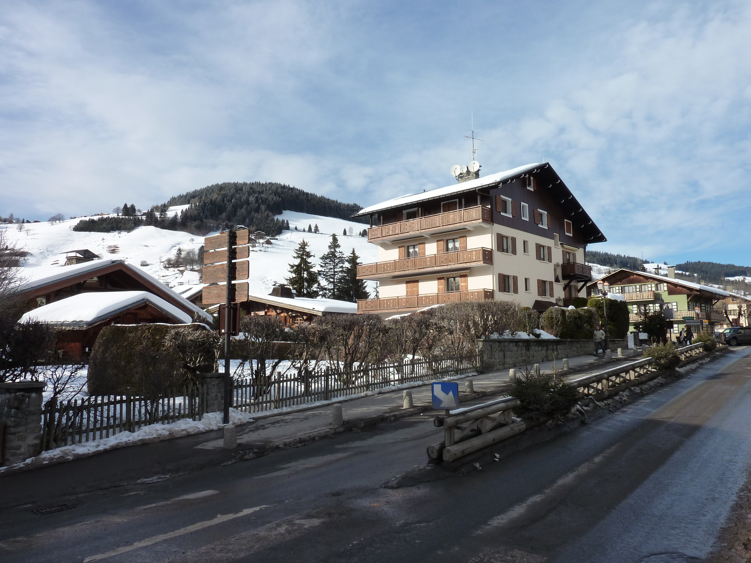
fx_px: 542
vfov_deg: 54.9
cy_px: 282
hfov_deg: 69.4
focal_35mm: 25
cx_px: 376
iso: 125
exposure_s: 1/500
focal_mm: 4.1
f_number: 5
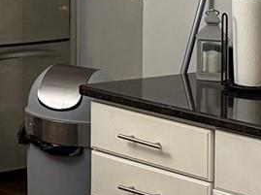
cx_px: -156
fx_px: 1077
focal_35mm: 143
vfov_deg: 9.9
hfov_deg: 12.9
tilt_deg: +2.0
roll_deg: -1.7
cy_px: -145
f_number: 1.78
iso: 320
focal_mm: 6.76
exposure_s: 1/60
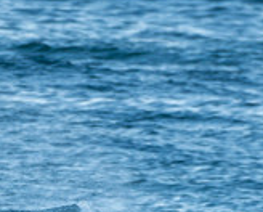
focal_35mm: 2483
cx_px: 144
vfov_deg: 0.6
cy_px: 263
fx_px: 19373
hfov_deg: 0.8
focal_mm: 500
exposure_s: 1/400
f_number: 5.6
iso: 220
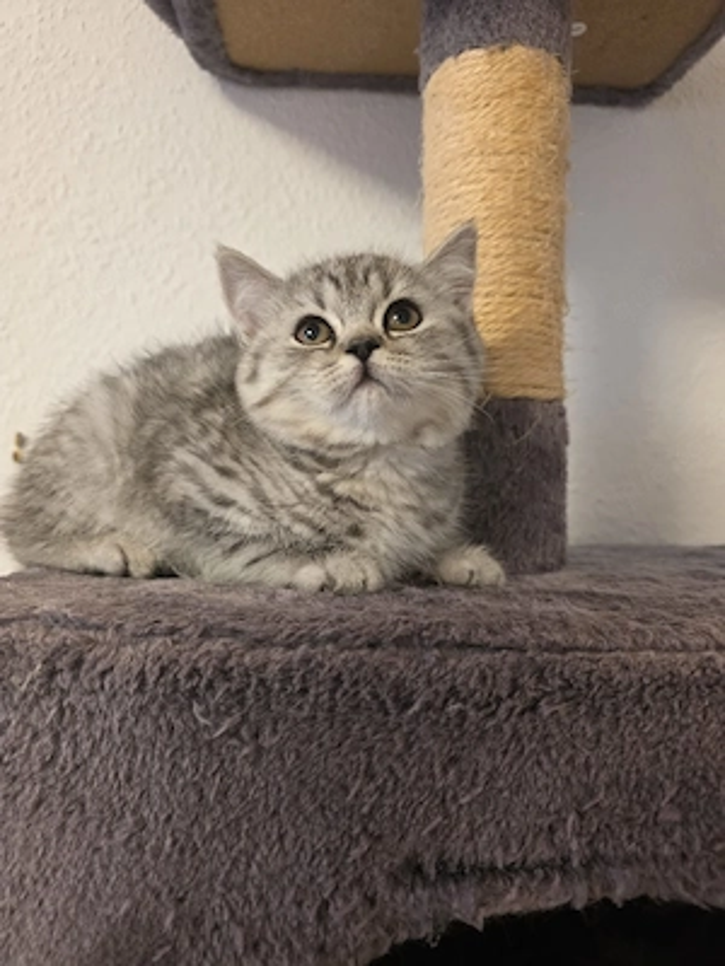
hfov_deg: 58.9
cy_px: 483
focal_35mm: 23
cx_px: 362
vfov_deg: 73.9
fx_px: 642
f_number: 1.7
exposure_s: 1/101
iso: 800
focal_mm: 6.3
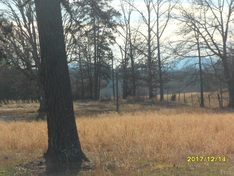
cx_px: 117
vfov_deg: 11.0
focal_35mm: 135
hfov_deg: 14.6
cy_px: 88
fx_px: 912
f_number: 5.9
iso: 80
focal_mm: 24.5
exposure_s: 1/250
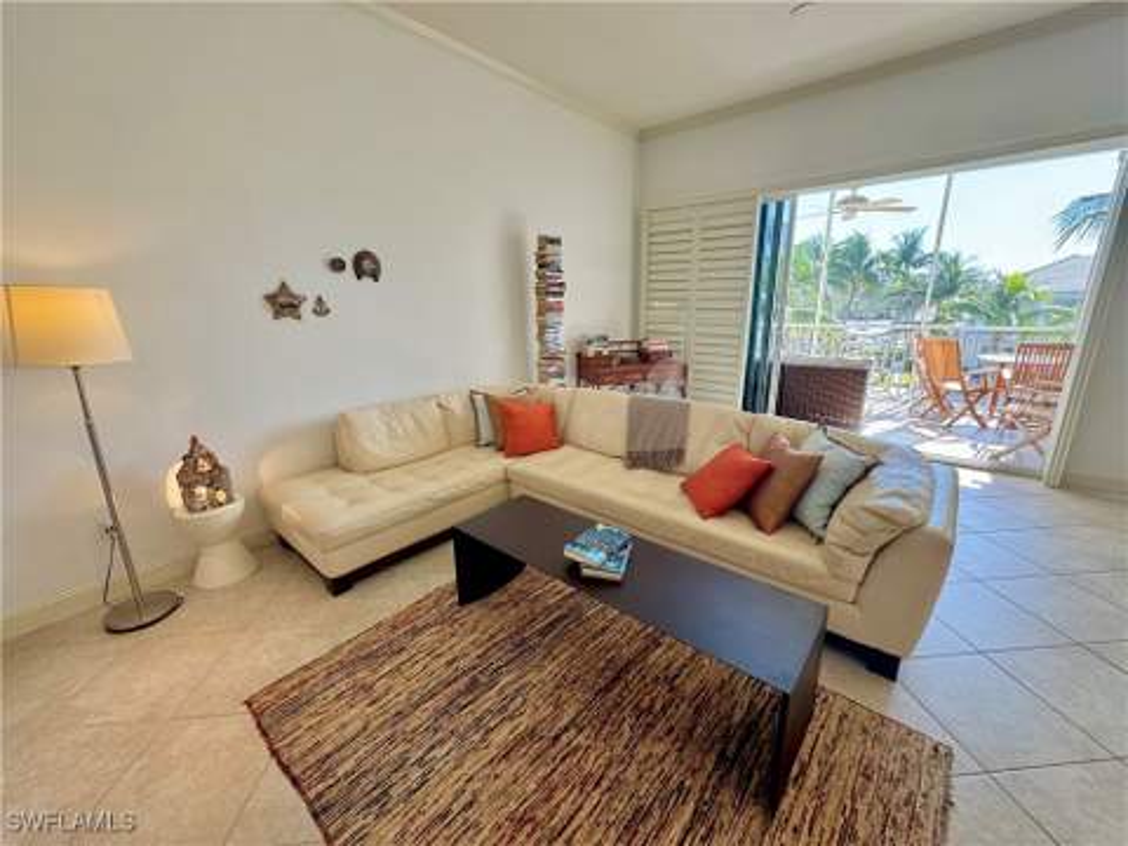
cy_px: 423
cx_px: 564
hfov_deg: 102.1
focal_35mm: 14
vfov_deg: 85.7
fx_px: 456
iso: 80
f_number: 2.2
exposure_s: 1/120
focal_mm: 2.22
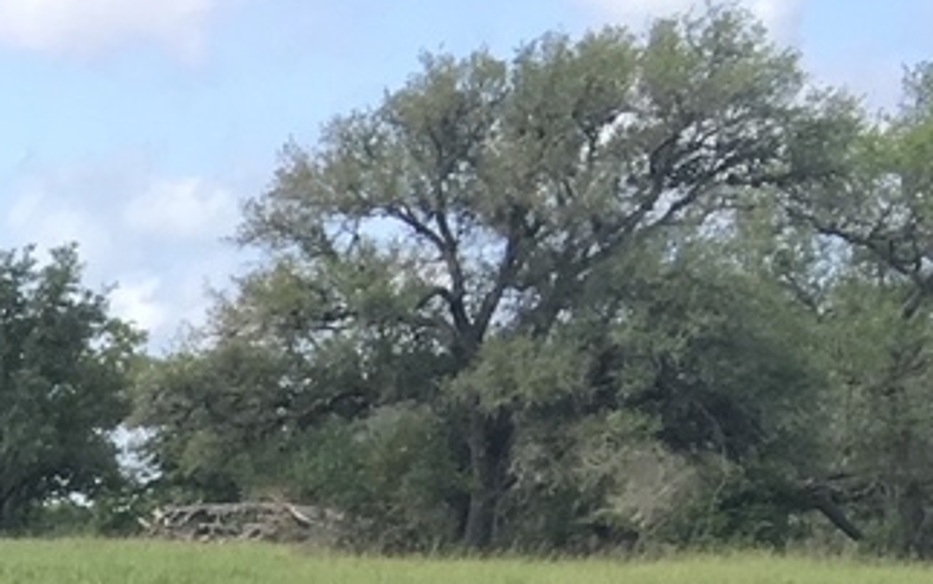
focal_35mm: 137
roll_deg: -1.5
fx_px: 3484
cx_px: -959
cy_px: 1518
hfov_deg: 13.1
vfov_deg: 8.5
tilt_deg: -15.3
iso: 25
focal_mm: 4.15
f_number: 2.2
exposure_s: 1/680
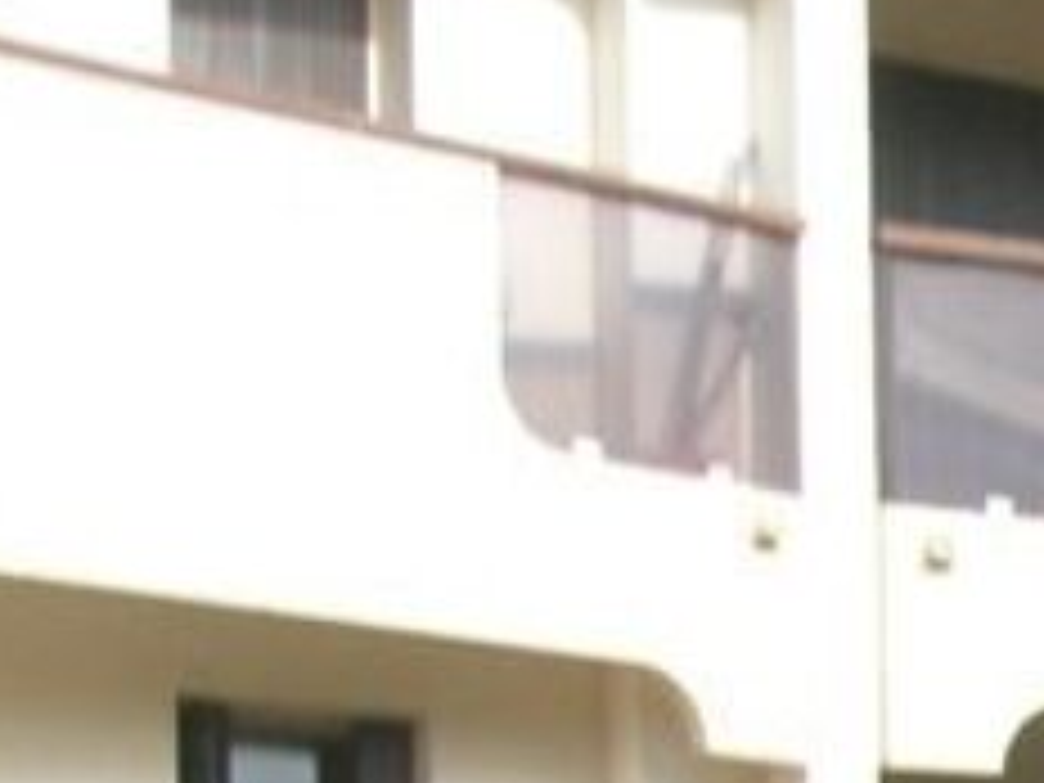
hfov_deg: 11.7
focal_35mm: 151
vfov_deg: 9.1
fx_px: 4554
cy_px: 1638
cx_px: 2084
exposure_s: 1/90
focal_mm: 5.8
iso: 80
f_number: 7.1
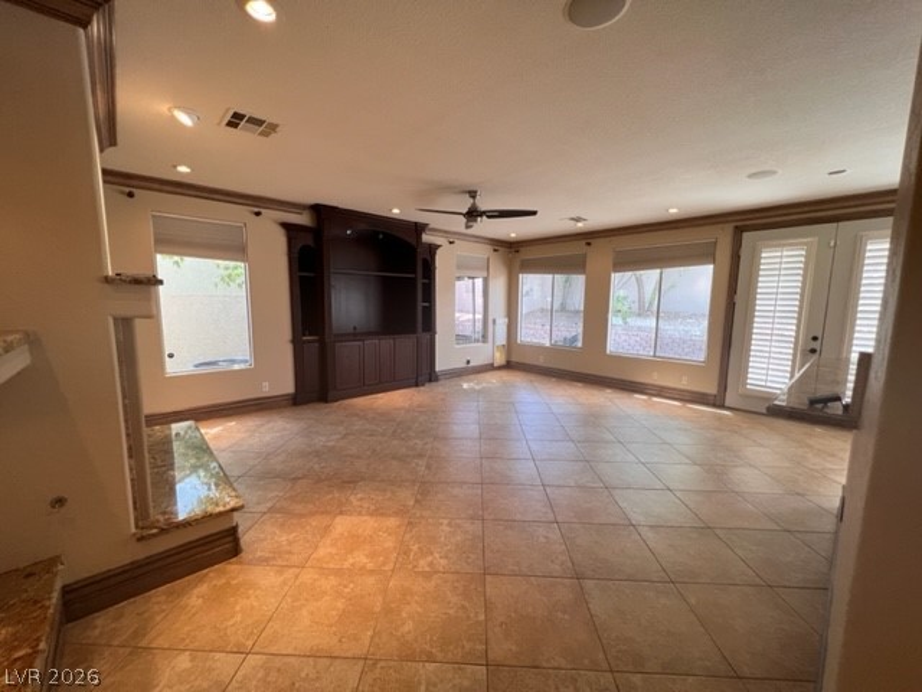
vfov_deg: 89.9
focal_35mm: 13
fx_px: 346
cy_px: 346
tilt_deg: -6.9
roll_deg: -0.6
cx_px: 461
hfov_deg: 106.2
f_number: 1.8
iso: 160
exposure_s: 1/120
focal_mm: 1.57
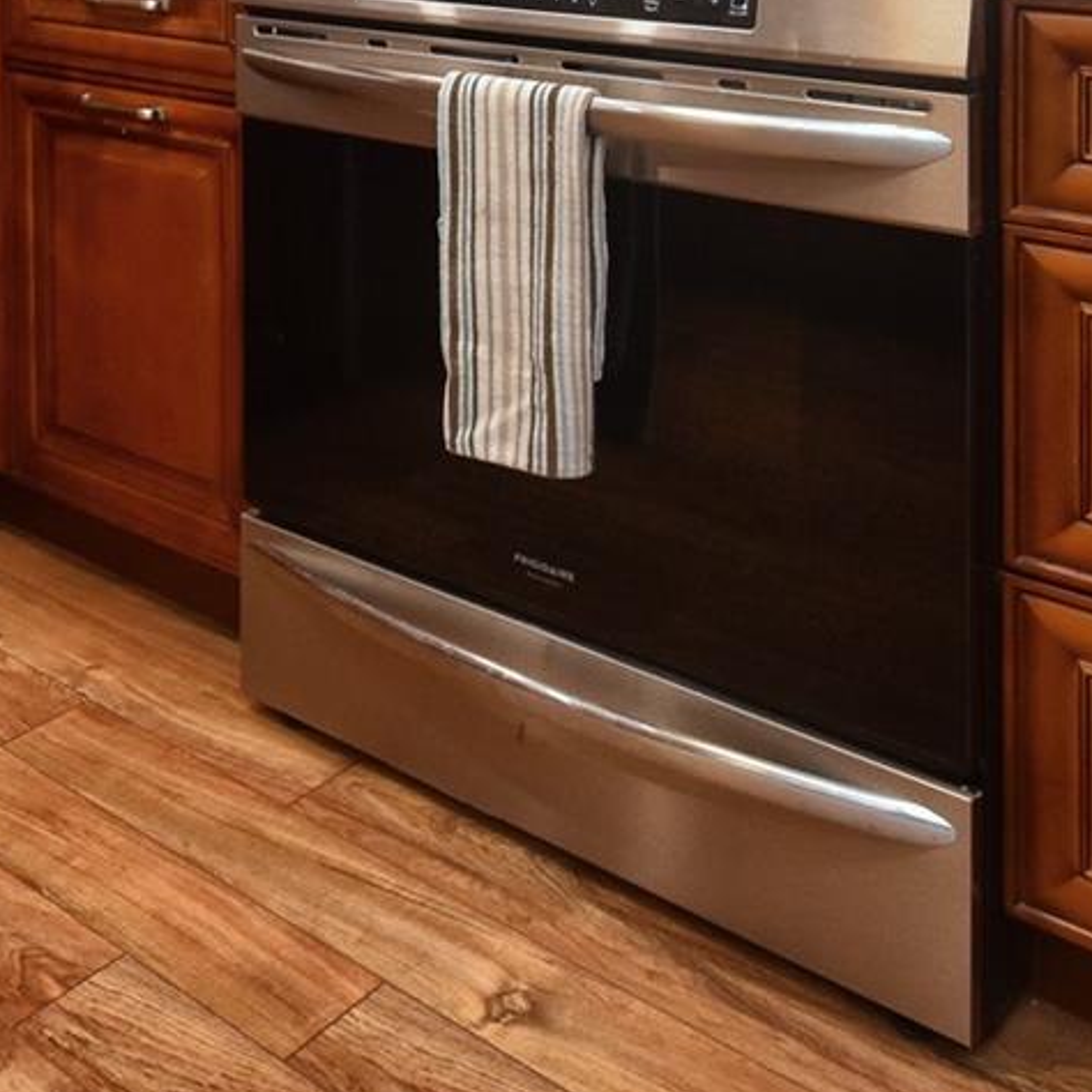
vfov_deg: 34.9
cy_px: -41
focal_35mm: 43
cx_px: 12
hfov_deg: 35.6
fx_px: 1535
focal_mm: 10
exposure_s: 1/80
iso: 800
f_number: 4.5
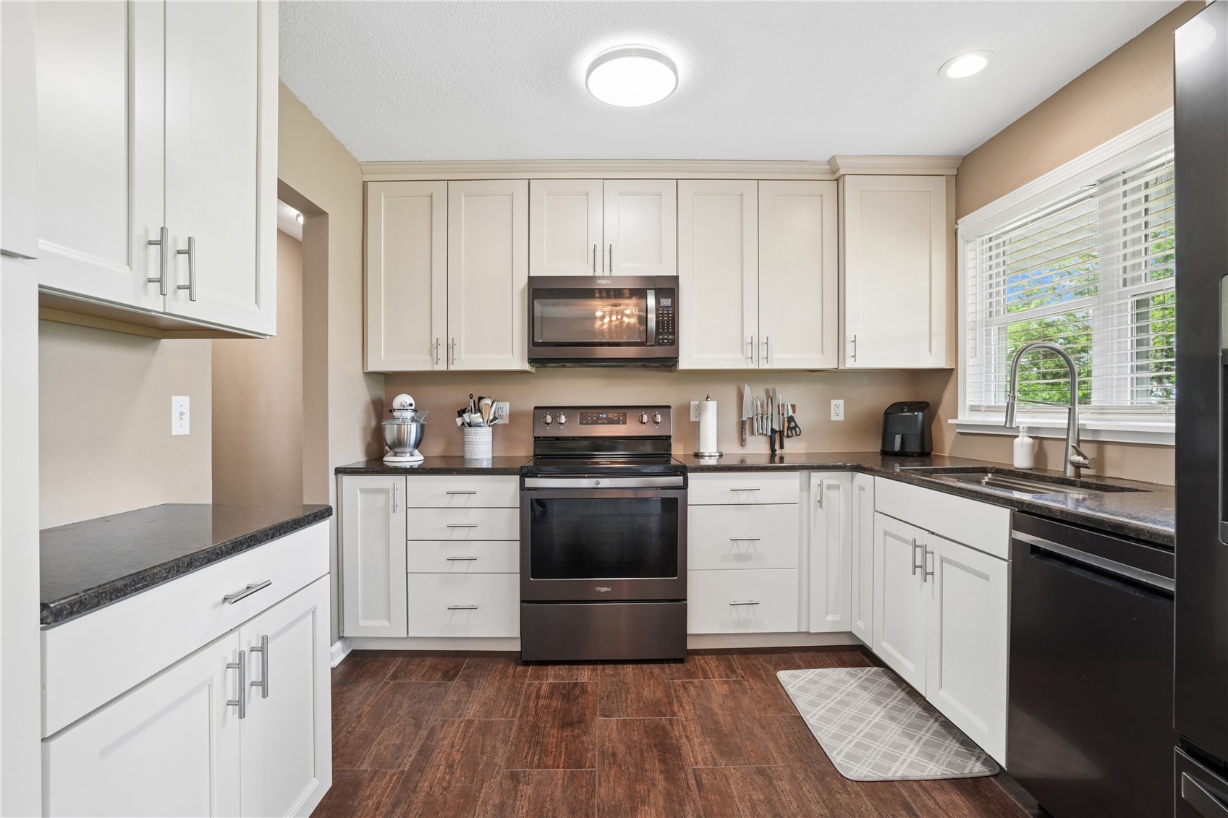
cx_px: 614
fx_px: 546
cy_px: 409
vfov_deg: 73.7
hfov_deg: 96.7
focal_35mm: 16
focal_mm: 16
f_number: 9
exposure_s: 1/20
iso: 800
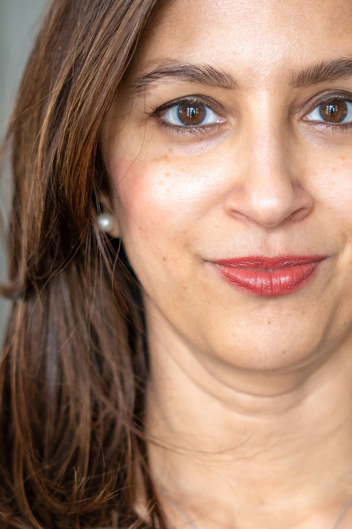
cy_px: 376
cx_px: 217
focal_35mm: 129
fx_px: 1892
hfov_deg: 10.6
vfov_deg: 15.8
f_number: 2.2
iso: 500
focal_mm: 50
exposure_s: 1/160
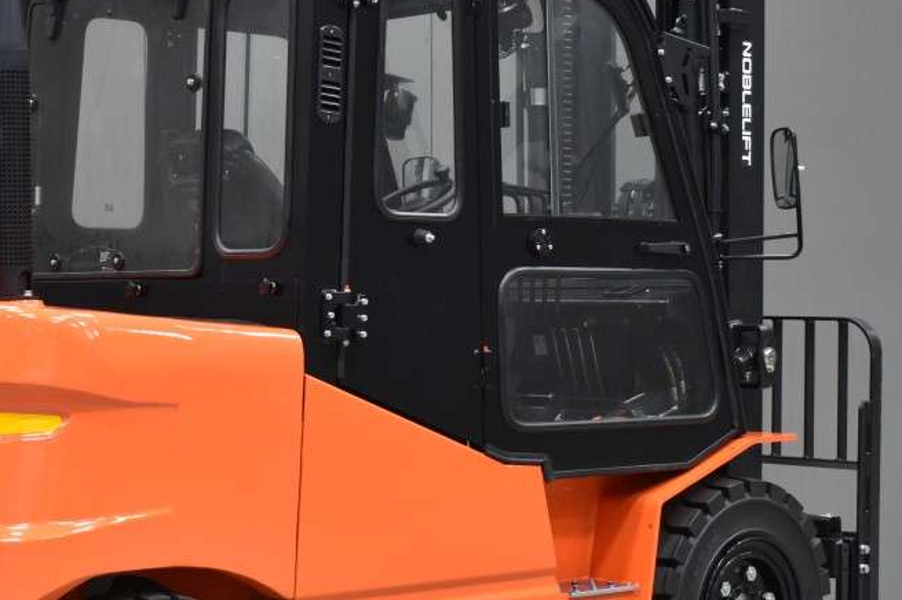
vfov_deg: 15.5
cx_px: 357
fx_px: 2204
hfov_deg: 23.1
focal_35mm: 88
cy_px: 358
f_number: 5
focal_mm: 32
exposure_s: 1/50
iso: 1250
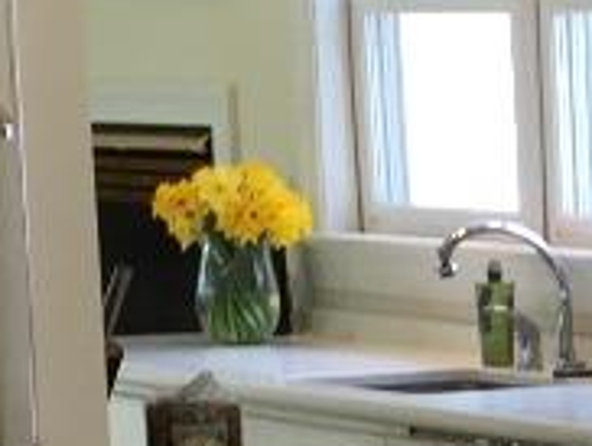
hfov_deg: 7.9
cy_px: 684
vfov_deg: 6.4
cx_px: 1457
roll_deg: -0.8
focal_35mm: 229
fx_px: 3922
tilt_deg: -10.4
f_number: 2.2
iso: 32
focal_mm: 4.15
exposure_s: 1/60
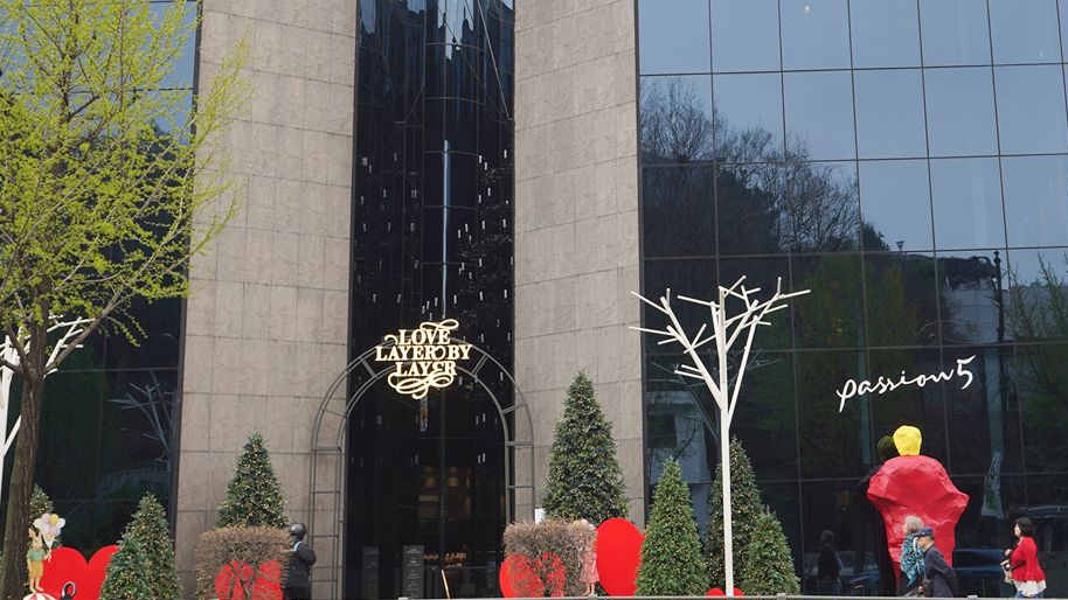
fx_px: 1557
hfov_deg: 37.5
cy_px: 162
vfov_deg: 21.7
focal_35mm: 55
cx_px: 692
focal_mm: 24
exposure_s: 1/100
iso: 100
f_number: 5.6
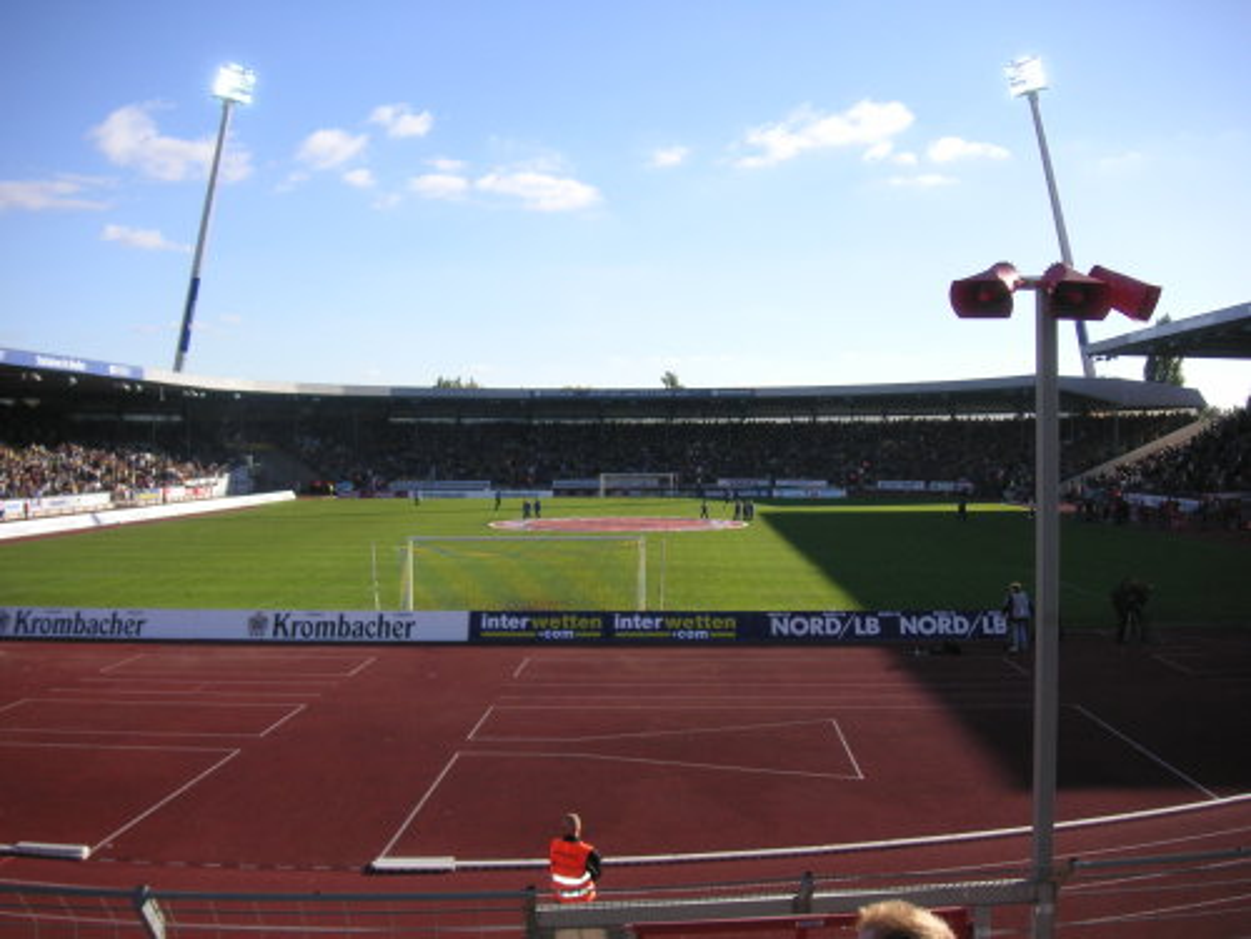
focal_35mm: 37
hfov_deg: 50.1
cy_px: 470
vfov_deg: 38.7
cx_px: 626
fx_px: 1337
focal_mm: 6.1
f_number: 6.7
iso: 50
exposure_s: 1/180
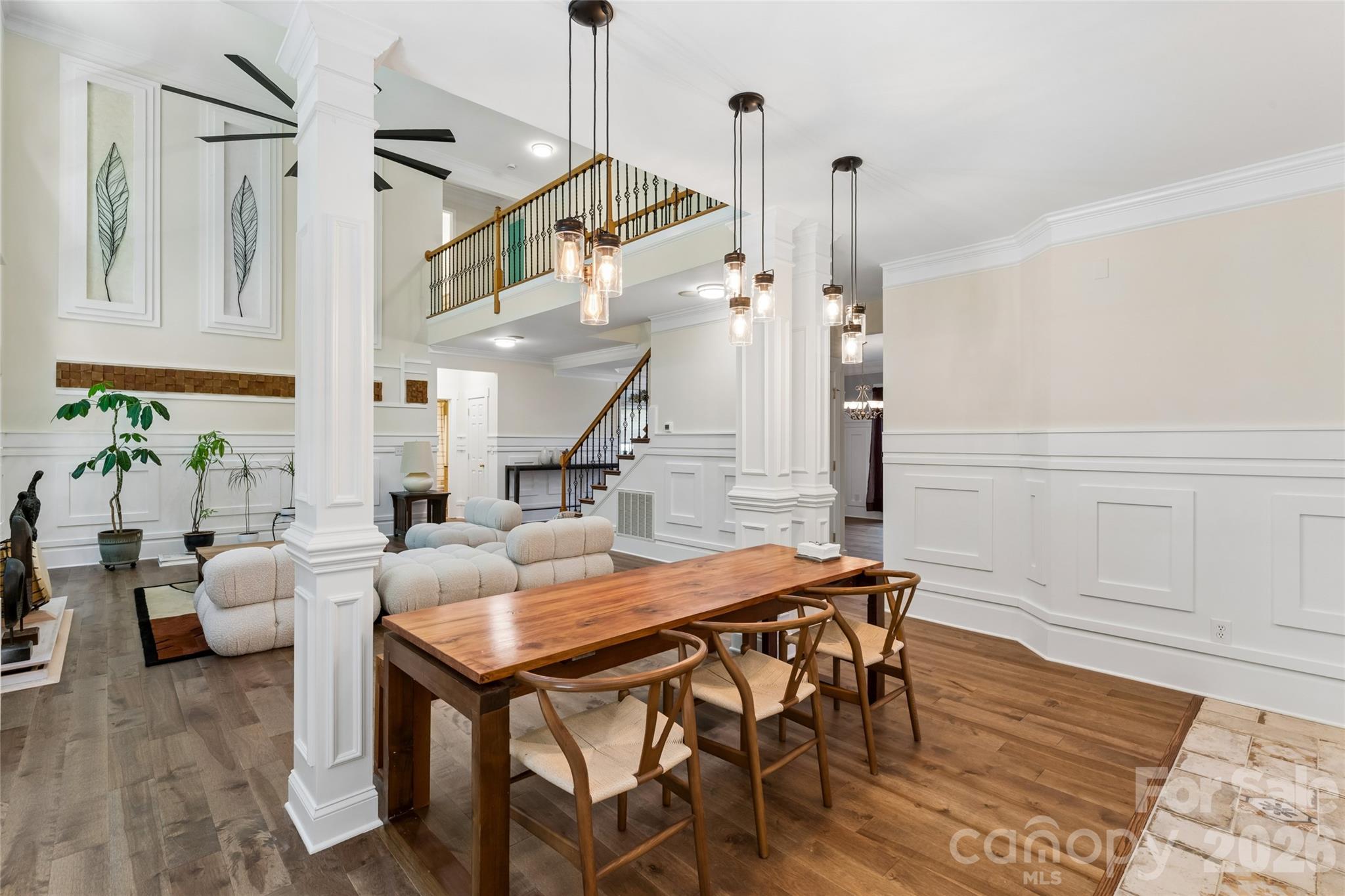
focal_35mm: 16
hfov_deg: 96.0
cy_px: 448
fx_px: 605
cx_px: 672
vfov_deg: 73.1
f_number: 13
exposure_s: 1/6
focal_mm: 16.2
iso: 400
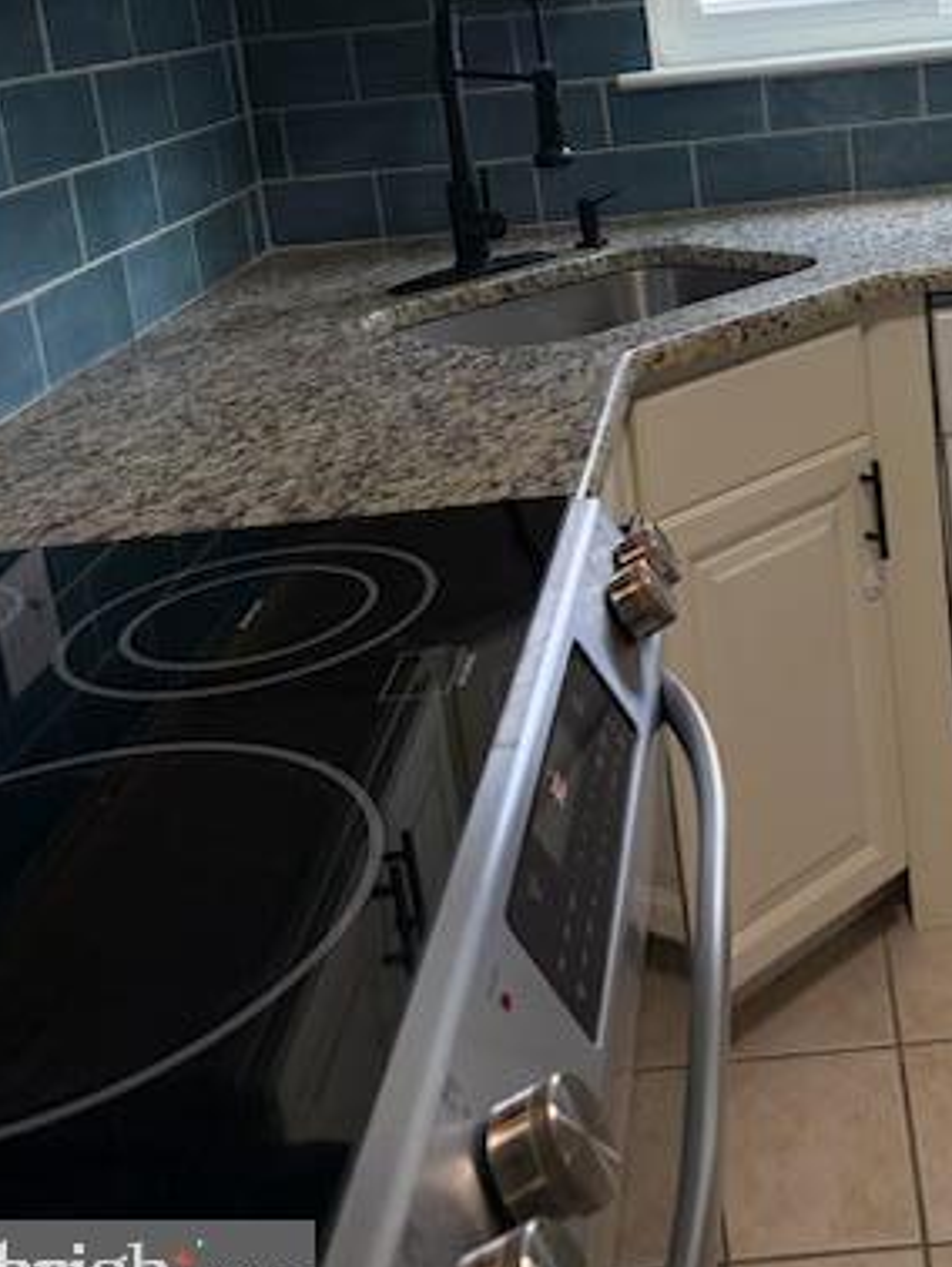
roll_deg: +5.6
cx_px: 771
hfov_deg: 32.0
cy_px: 261
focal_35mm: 44
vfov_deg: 41.2
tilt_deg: -10.5
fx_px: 1612
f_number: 1.6
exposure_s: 1/170
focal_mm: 5.96
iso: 125
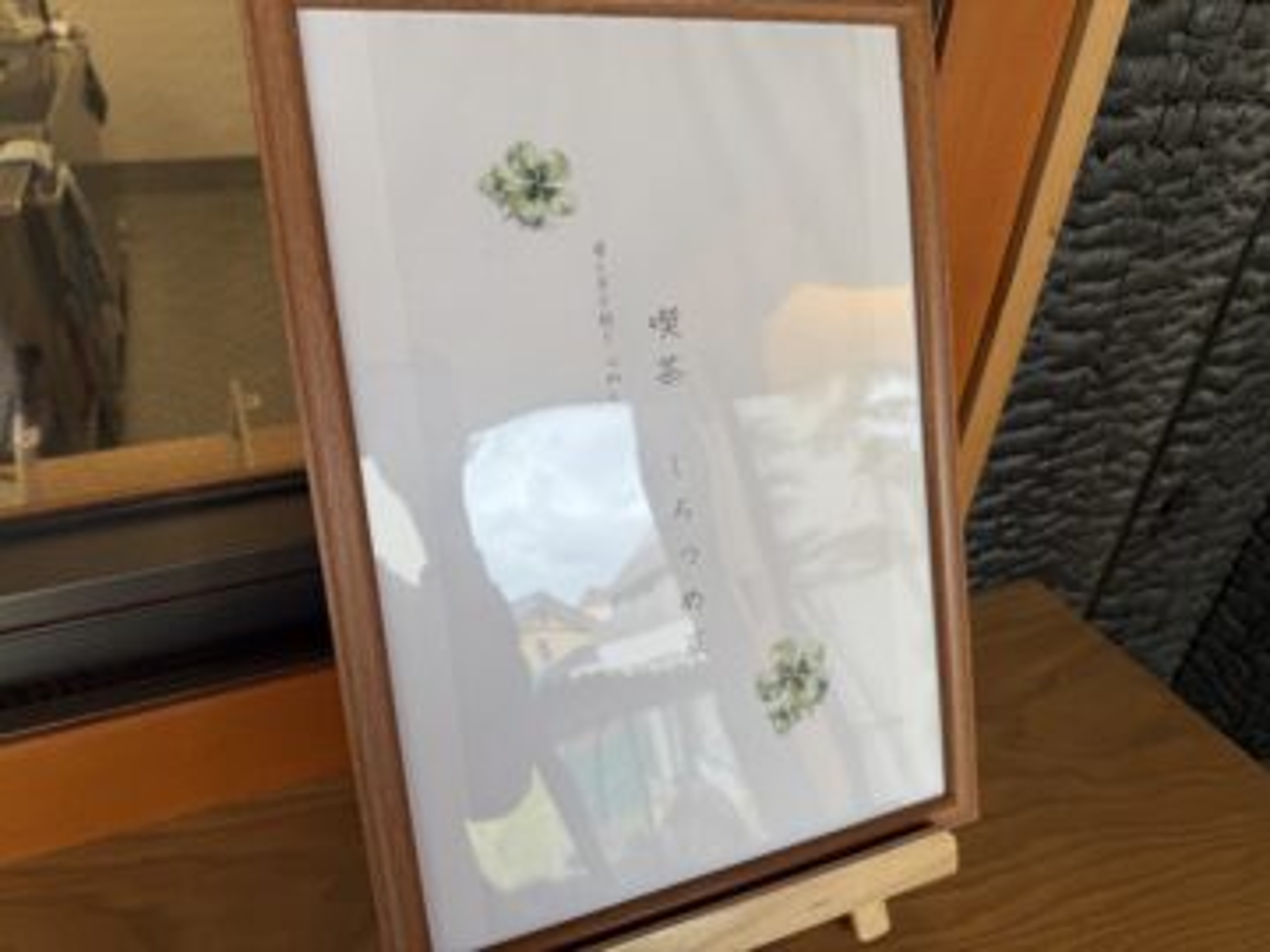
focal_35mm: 24
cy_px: 476
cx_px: 635
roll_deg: -4.3
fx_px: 881
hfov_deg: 71.6
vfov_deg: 56.8
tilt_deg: -32.3
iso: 80
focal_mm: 6.76
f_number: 1.78
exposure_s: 1/170
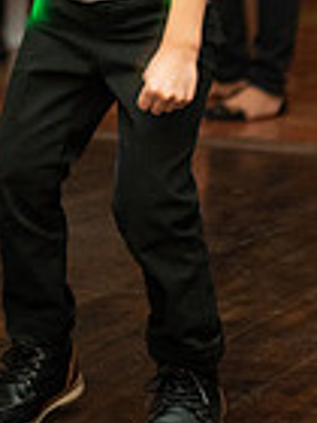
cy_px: -190
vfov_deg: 8.9
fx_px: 2650
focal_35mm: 217
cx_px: 124
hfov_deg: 6.8
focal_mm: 70
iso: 3200
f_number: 2.8
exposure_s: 1/80
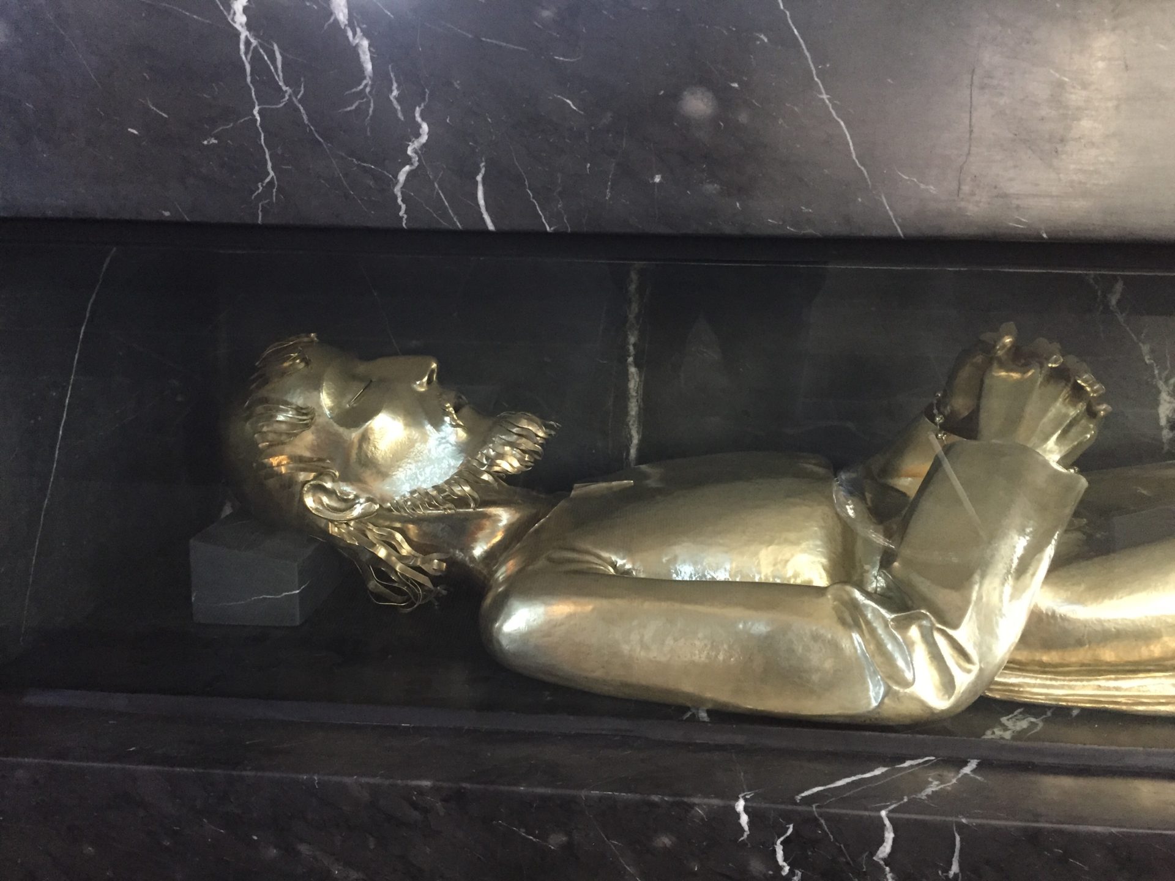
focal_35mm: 29
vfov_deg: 48.2
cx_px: 588
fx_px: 984
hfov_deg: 61.7
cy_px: 440
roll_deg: -1.6
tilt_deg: -10.2
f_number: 2.2
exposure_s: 1/17
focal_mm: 4.15
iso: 250
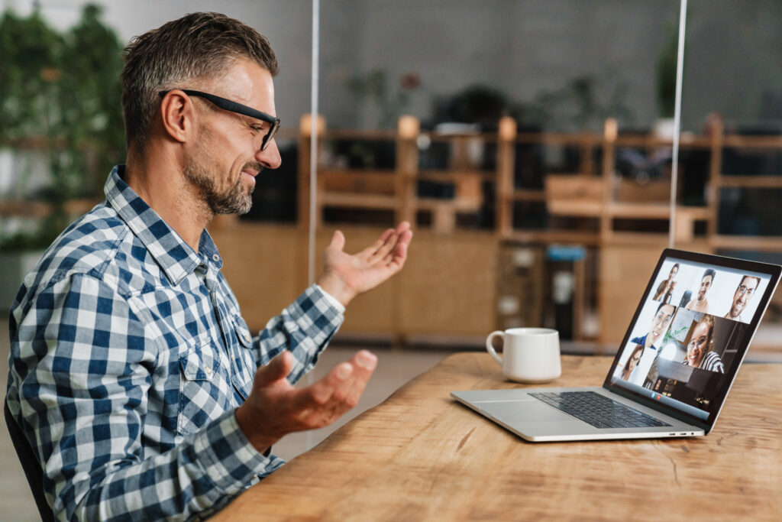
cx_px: 391
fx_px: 1521
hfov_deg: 28.8
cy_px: 261
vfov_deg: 19.5
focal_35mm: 70
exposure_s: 1/160
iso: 1600
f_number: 2.8
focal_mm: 70
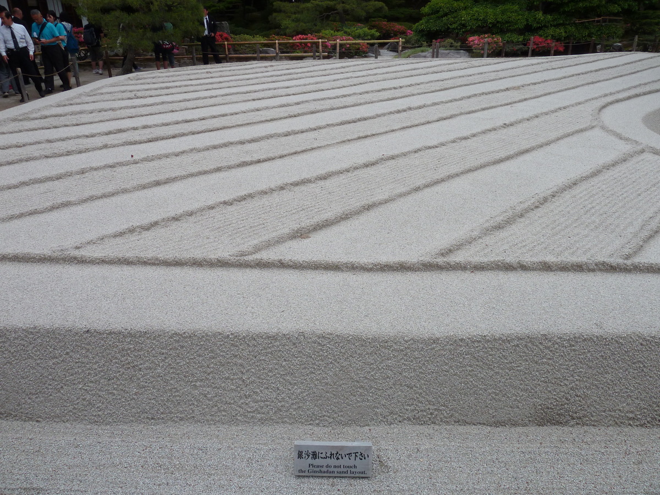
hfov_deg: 69.4
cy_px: 248
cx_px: 330
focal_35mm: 25
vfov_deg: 54.9
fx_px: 477
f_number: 4
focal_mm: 4.1
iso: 100
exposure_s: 1/500
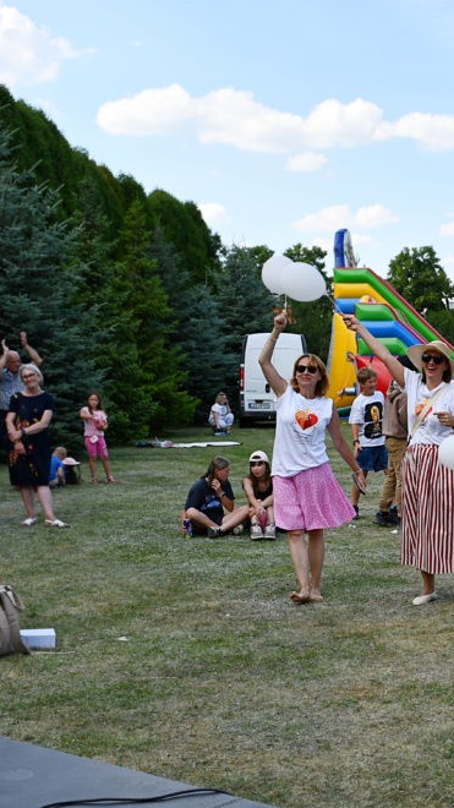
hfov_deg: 18.3
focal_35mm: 65
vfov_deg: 32.4
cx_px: 400
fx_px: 1392
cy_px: 411
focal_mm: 27
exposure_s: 1/250
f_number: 8
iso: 110
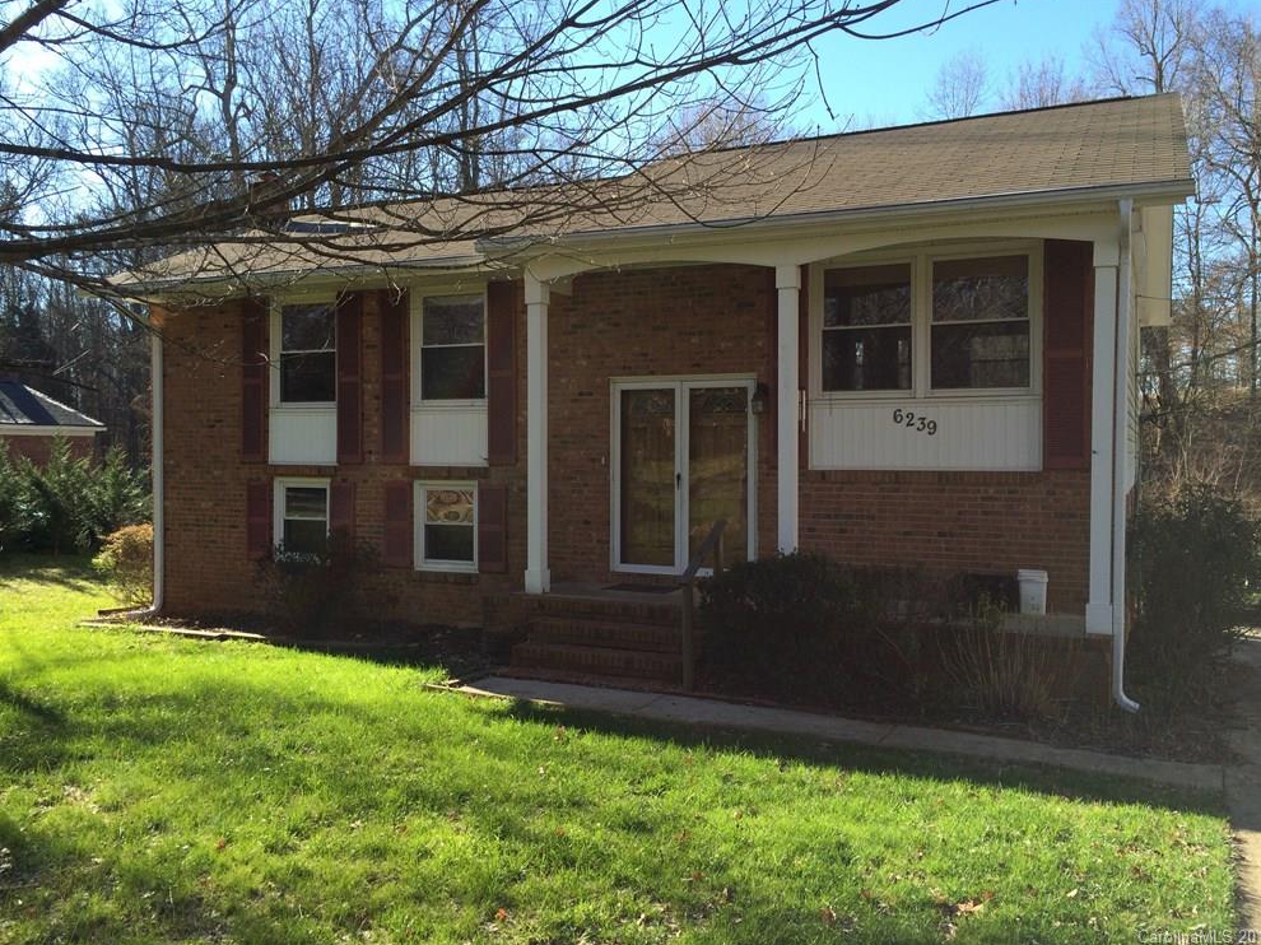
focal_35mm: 30
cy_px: 460
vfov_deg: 46.8
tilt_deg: -2.6
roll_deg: +0.2
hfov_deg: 60.0
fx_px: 1093
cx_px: 632
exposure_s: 1/672
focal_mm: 4.15
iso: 32
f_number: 2.2
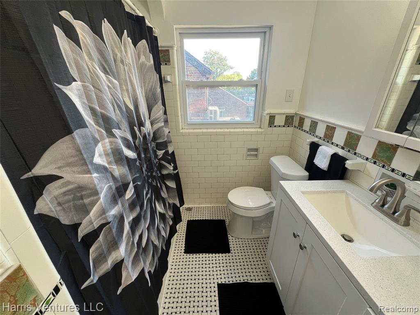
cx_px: 210
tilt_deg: -23.0
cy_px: 158
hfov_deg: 106.2
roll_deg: +1.2
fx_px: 158
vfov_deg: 89.9
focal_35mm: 13
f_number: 1.8
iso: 125
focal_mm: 1.57
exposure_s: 1/99
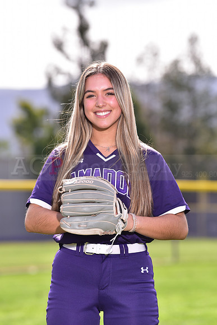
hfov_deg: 6.9
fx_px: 1807
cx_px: 108
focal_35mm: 200
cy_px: 162
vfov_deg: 10.3
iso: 80
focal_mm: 200
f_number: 5
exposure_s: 1/250
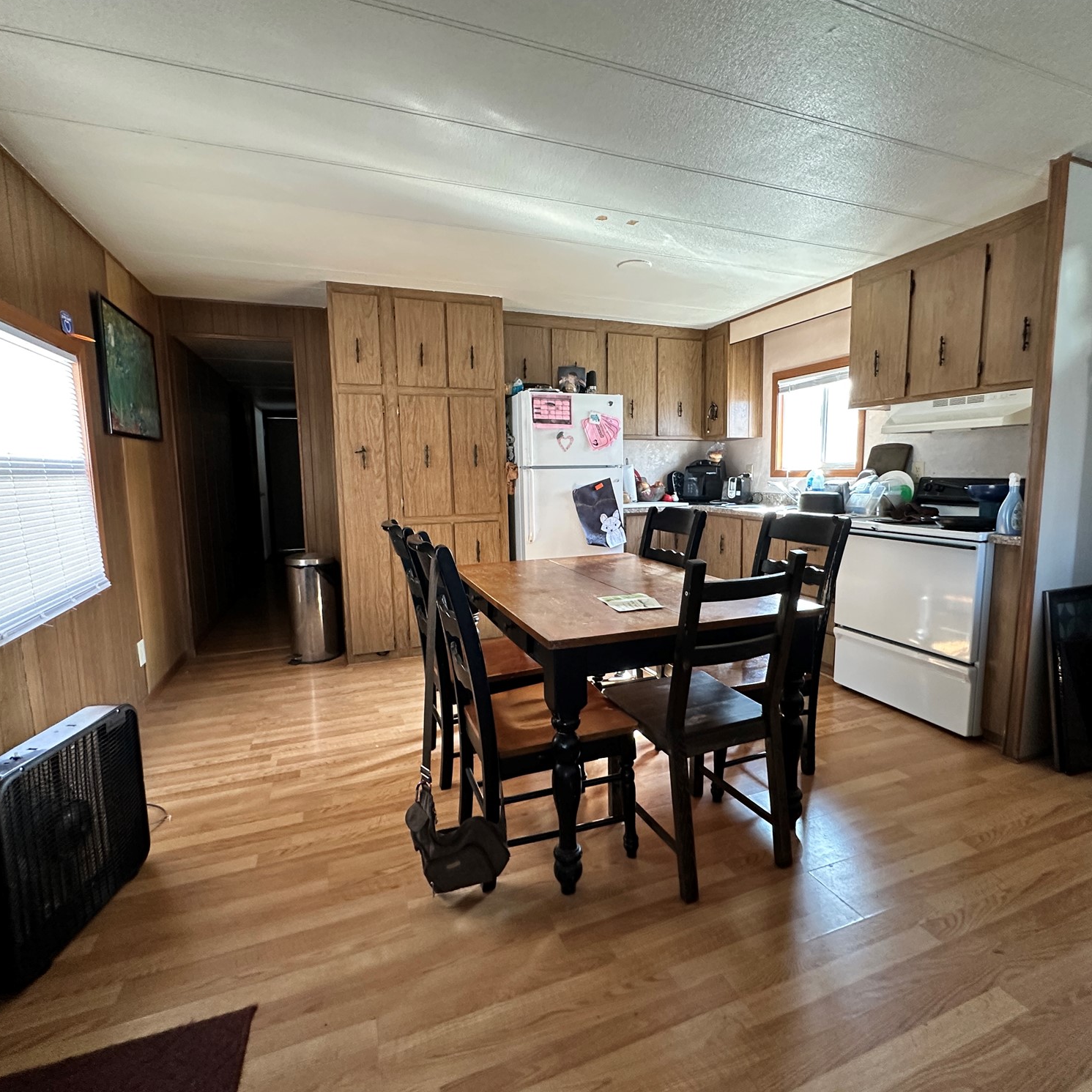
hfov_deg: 83.9
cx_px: 576
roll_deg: +0.9
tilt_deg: -6.6
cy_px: 541
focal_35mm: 17
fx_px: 607
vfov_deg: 84.0
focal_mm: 2.22
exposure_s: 1/60
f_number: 2.2
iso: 400
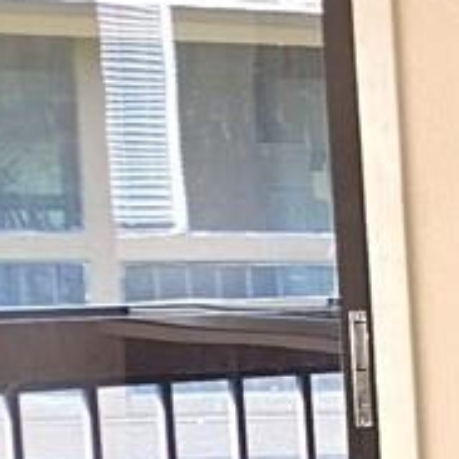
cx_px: 1851
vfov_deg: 9.7
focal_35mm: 178
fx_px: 2670
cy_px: 544
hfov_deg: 7.2
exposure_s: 1/120
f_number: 1.8
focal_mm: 5.4
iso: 64
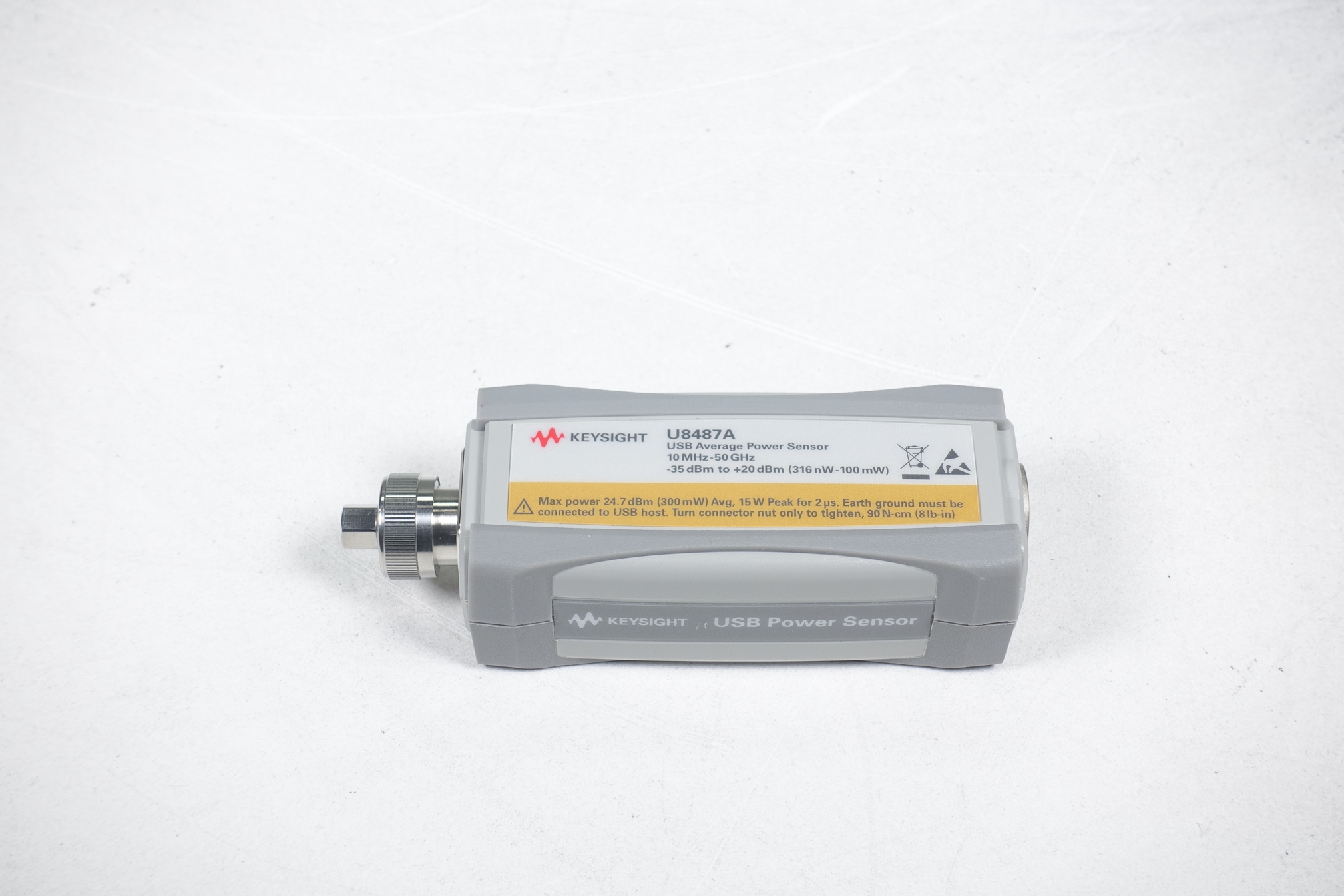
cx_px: 667
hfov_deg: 28.5
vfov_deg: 19.2
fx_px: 2650
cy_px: 446
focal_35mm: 71
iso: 125
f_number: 5.6
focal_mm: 25.7
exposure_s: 1/125
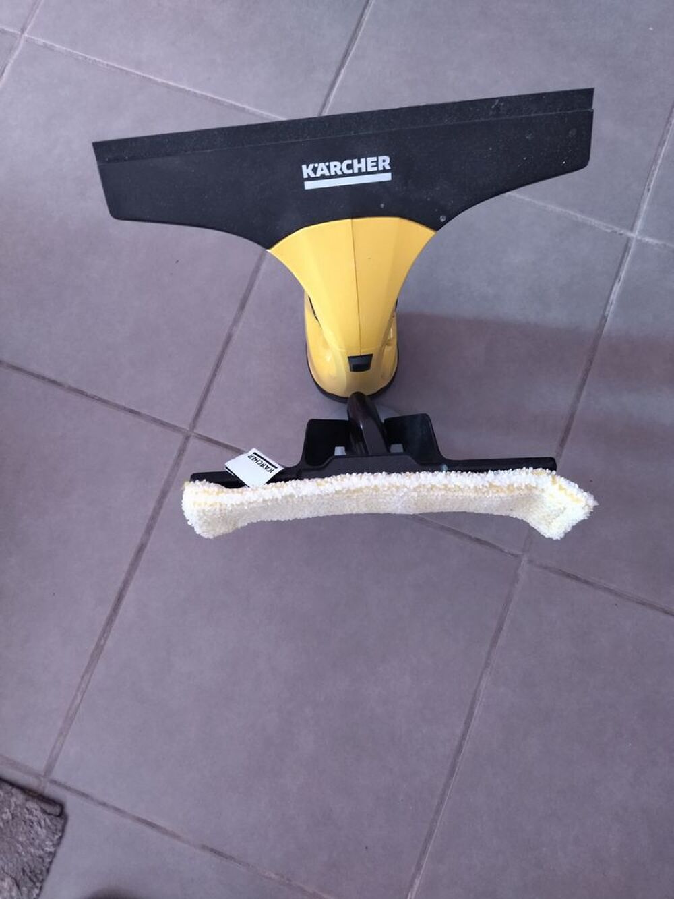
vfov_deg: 65.3
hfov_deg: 51.4
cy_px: 450
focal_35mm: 27
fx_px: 701
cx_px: 337
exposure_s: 1/25
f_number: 1.79
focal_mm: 4.74
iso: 513
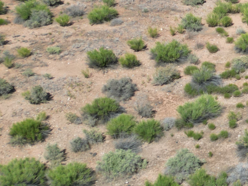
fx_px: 645
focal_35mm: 90
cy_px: 32
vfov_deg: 16.3
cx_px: 429
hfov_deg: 18.0
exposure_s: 1/2500
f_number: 1.7
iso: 100
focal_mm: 6.72
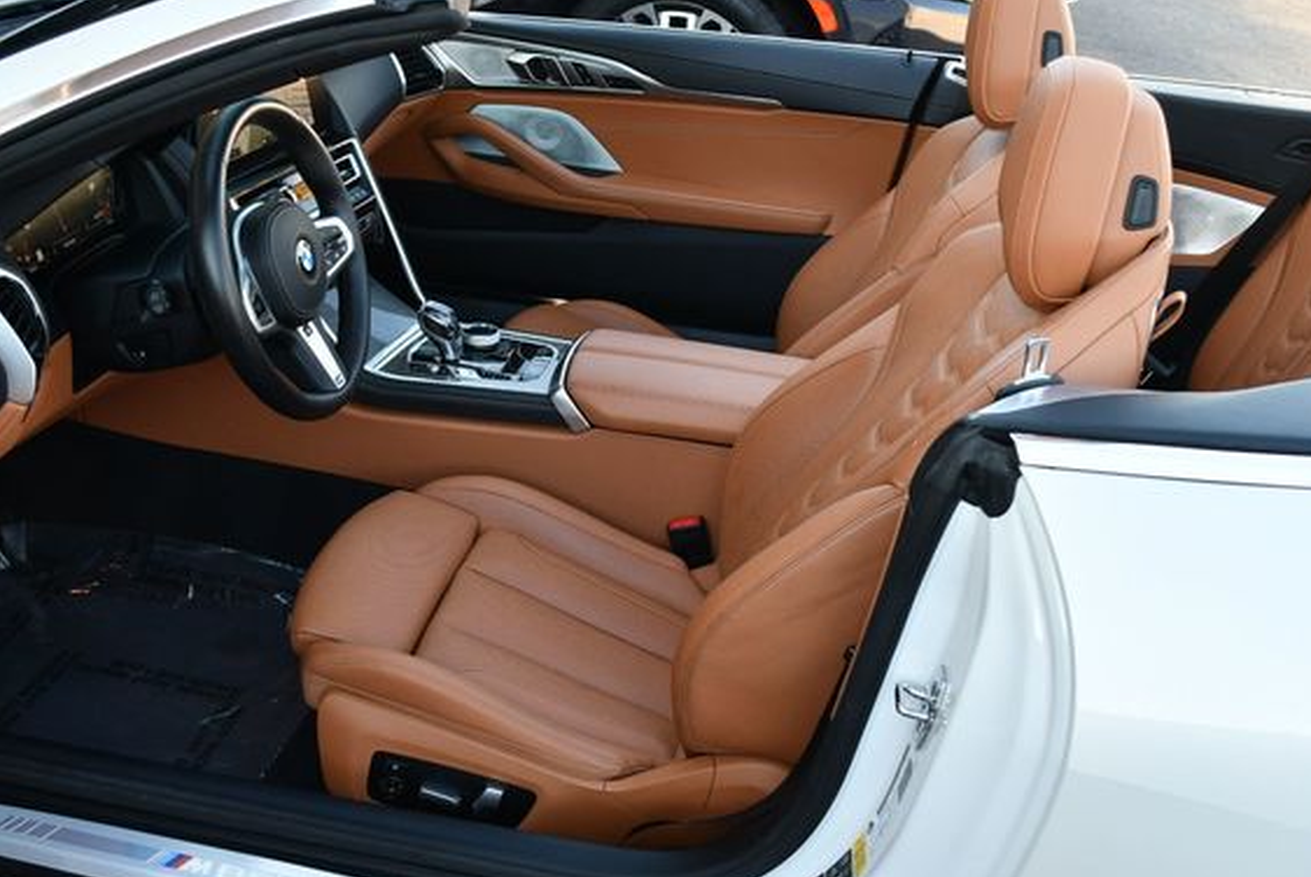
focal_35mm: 41
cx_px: 595
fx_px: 1495
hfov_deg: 47.3
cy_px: 455
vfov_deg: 32.7
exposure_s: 1/250
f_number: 4.5
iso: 400
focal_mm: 18
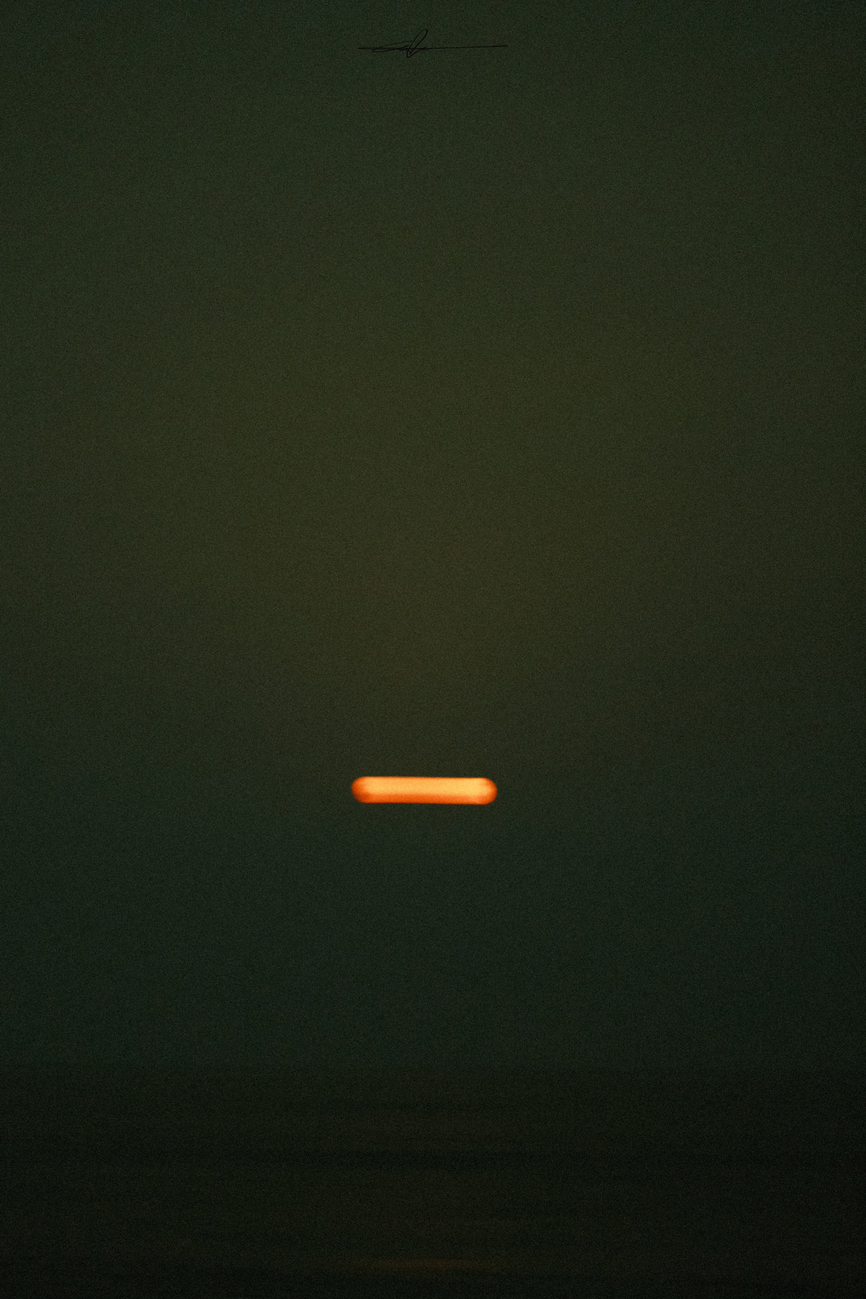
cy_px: 650
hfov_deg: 16.3
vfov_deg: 24.2
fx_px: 3031
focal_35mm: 84
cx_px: 433
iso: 800
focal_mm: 56
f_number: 1.2
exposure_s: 1/4000
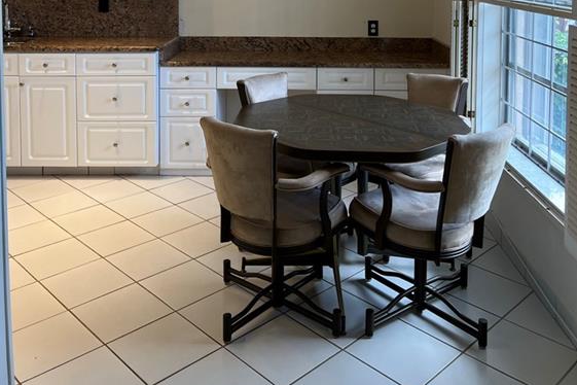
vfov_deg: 32.9
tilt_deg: -2.0
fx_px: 593
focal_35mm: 37
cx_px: 288
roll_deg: +1.0
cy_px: -1
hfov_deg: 51.9
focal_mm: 5.7
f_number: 1.5
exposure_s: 1/120
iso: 64
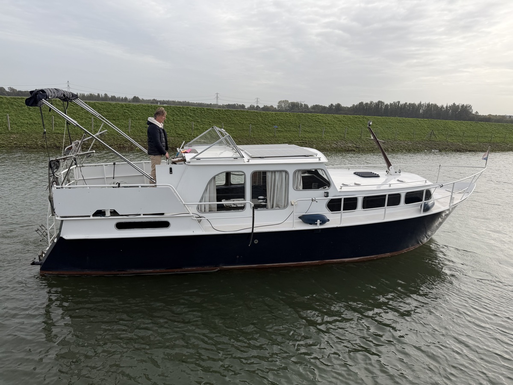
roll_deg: -2.7
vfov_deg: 56.8
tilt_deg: -11.9
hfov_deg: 71.6
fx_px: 356
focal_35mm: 24
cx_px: 256
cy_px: 192
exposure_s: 1/3953
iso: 80
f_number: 1.78
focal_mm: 6.76
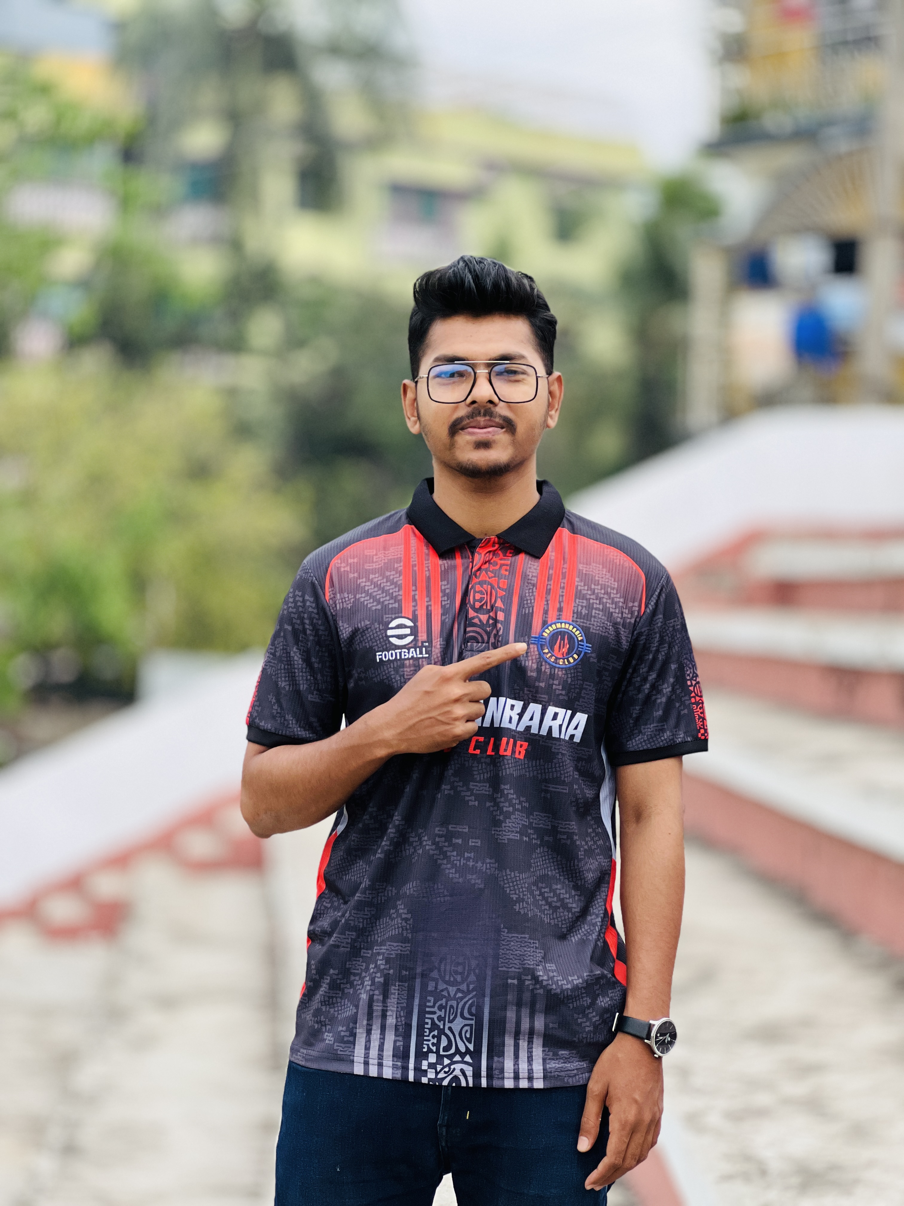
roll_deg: -1.9
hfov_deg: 19.1
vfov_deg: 25.3
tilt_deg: -0.6
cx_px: 452
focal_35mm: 77
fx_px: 2681
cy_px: 603
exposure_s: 1/112
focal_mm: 9
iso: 250
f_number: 2.8
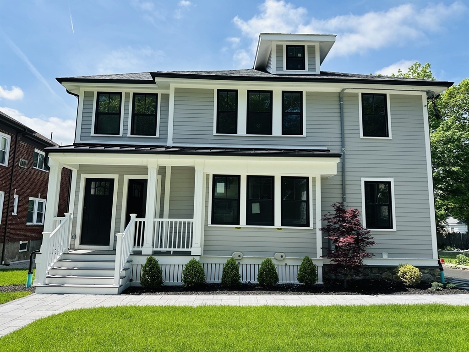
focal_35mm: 24
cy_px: 176
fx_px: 325
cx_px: 234
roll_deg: -0.9
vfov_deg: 56.8
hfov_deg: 71.6
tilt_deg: +9.0
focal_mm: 6.86
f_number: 1.78
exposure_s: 1/2882
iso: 80
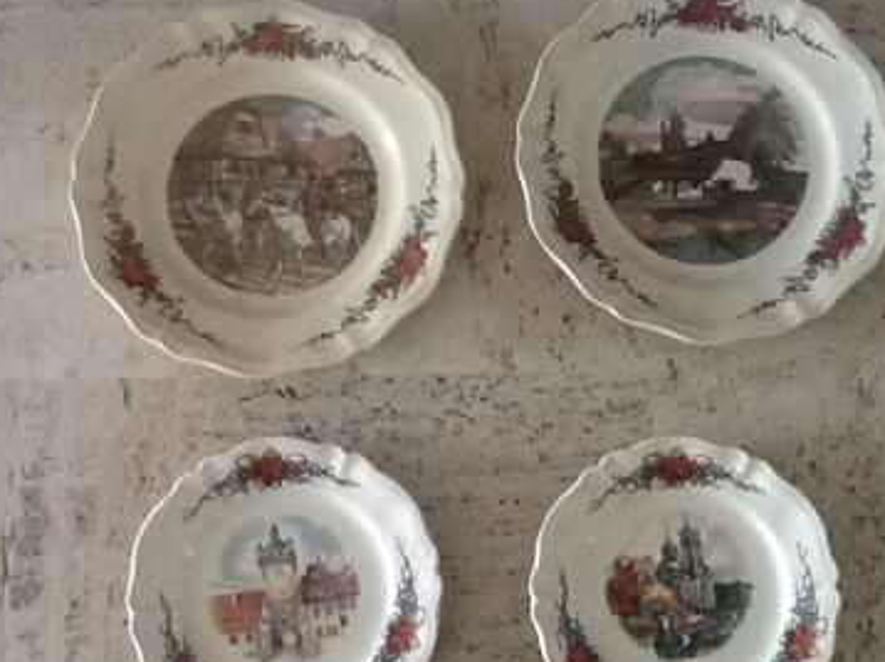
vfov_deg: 24.8
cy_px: 348
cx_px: 480
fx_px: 1507
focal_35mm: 59
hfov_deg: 32.7
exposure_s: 1/30
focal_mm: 2.03
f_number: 2.4
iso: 125
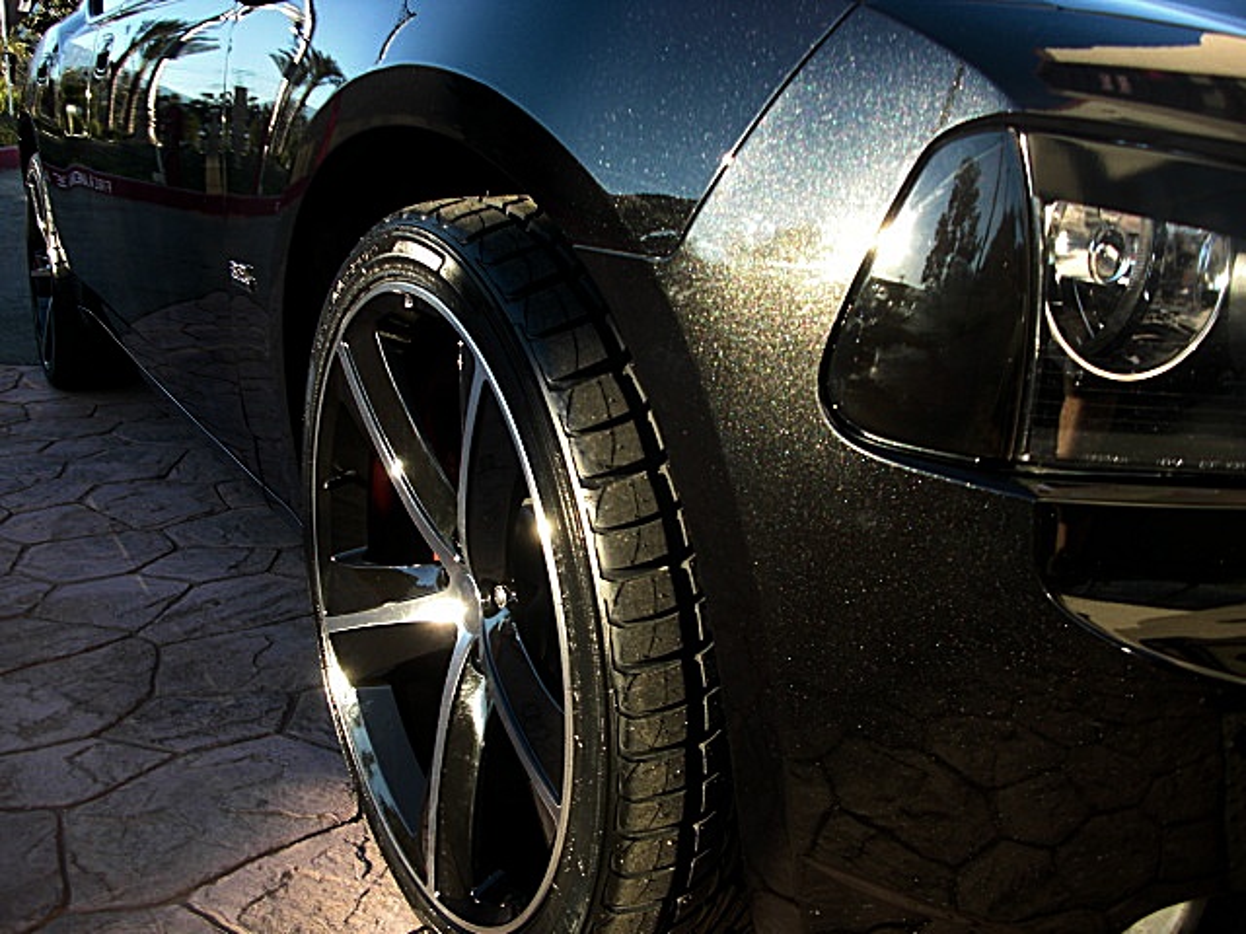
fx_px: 1296
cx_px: 623
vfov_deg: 39.7
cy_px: 467
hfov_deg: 51.4
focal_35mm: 36
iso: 50
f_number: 2.8
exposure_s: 1/125
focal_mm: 6.3
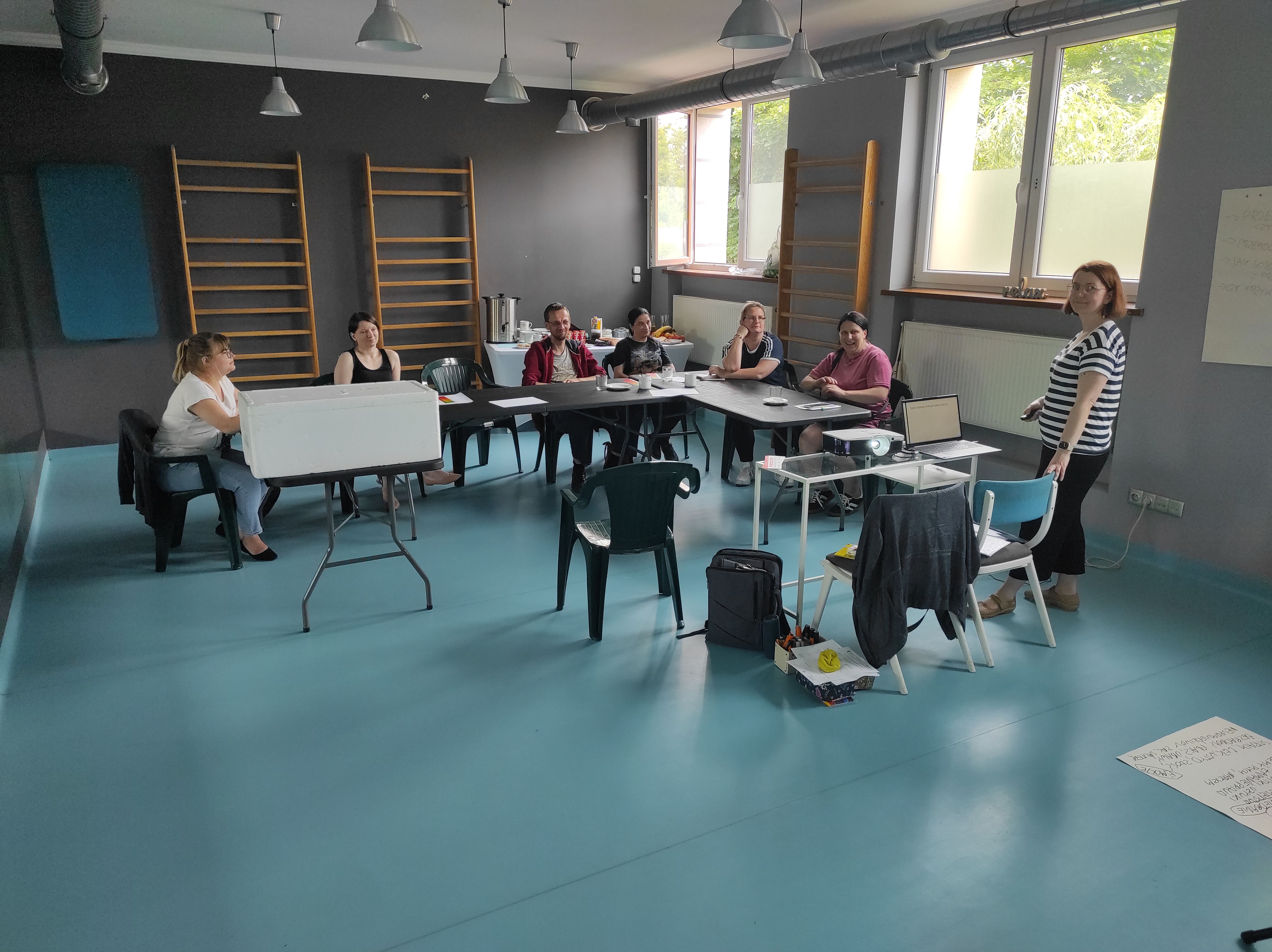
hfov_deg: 69.4
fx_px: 918
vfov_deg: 54.8
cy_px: 476
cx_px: 636
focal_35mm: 25
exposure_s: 1/100
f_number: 1.89
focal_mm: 5.43
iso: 145
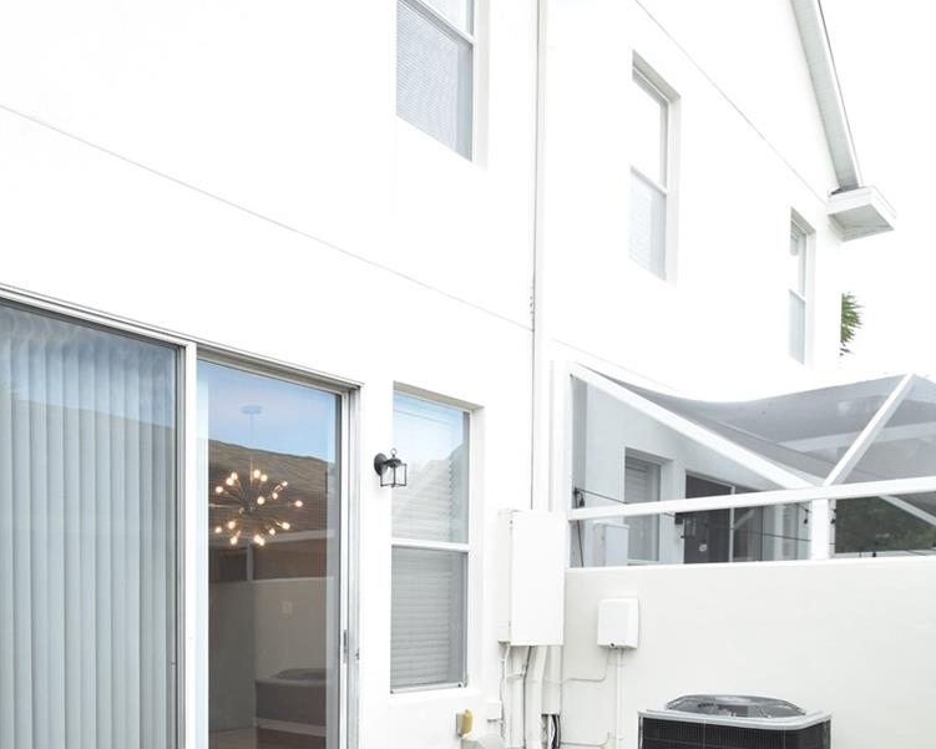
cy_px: 636
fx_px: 831
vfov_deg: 45.2
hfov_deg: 56.9
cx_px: 278
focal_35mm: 30
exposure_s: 1/250
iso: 400
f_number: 8
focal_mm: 10
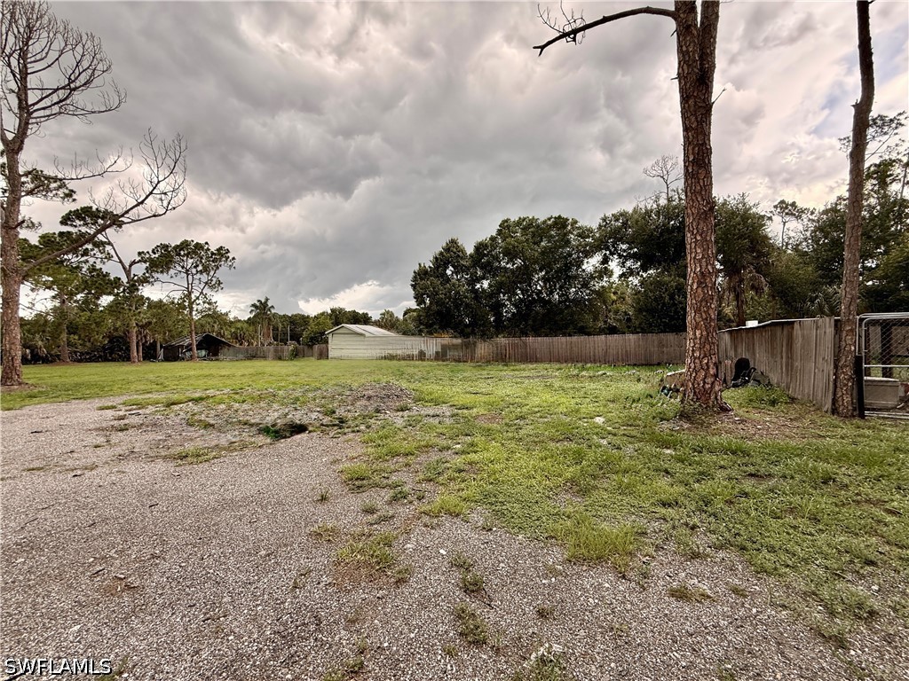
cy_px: 340
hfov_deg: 102.1
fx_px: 368
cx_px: 454
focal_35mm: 14
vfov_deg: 85.7
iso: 64
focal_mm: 2.22
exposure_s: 1/306
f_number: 2.2
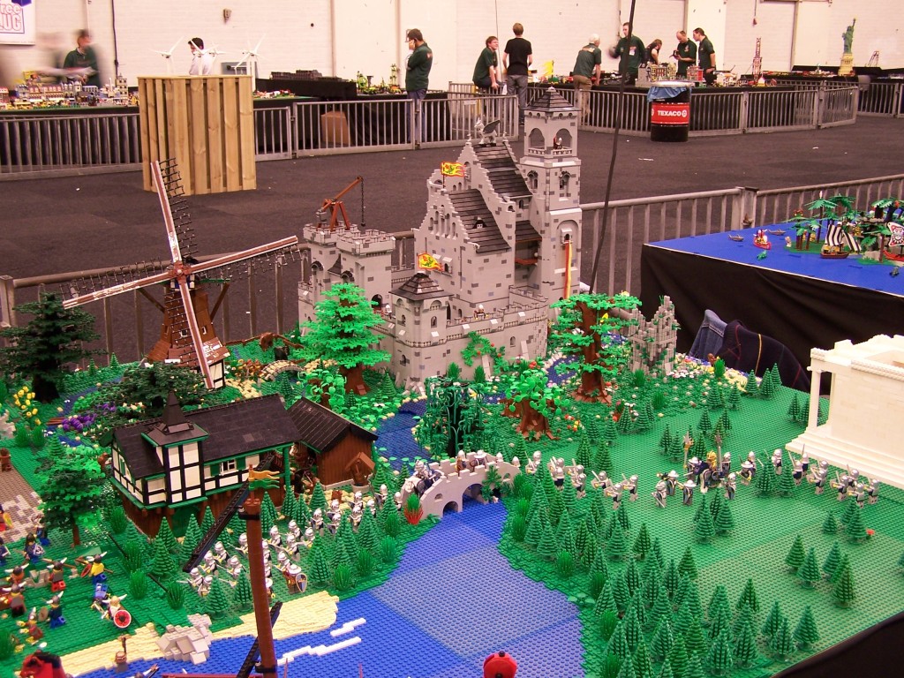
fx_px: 1045
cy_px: 339
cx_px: 452
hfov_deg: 46.8
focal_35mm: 40
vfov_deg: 36.0
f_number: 2.8
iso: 80
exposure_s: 1/2
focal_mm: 6.7
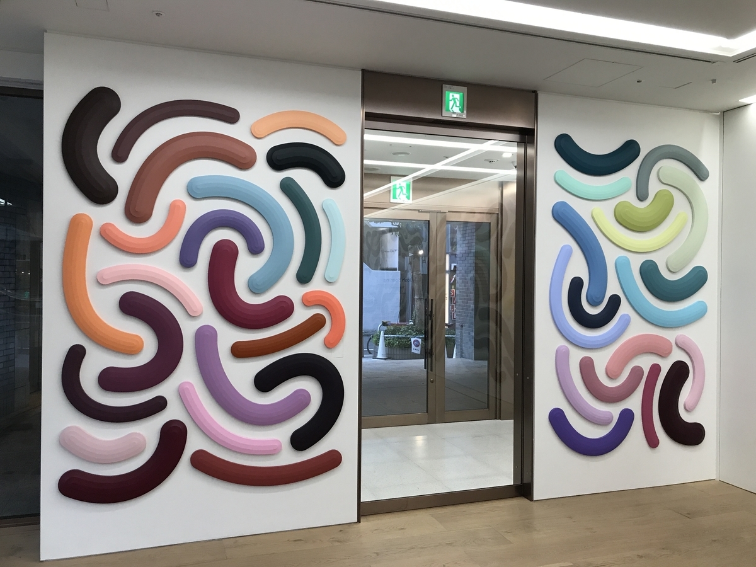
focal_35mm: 28
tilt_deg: -1.1
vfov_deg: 49.7
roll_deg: +0.5
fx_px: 612
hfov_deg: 63.4
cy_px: 284
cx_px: 378
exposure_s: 1/37
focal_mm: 3.99
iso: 20
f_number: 1.8
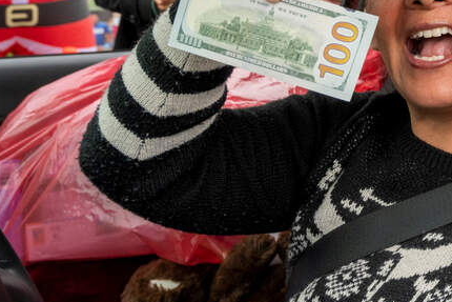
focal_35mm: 67
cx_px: 585
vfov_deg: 19.9
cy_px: 32
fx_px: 841
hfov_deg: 25.8
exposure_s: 1/320
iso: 500
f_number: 5.6
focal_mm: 24
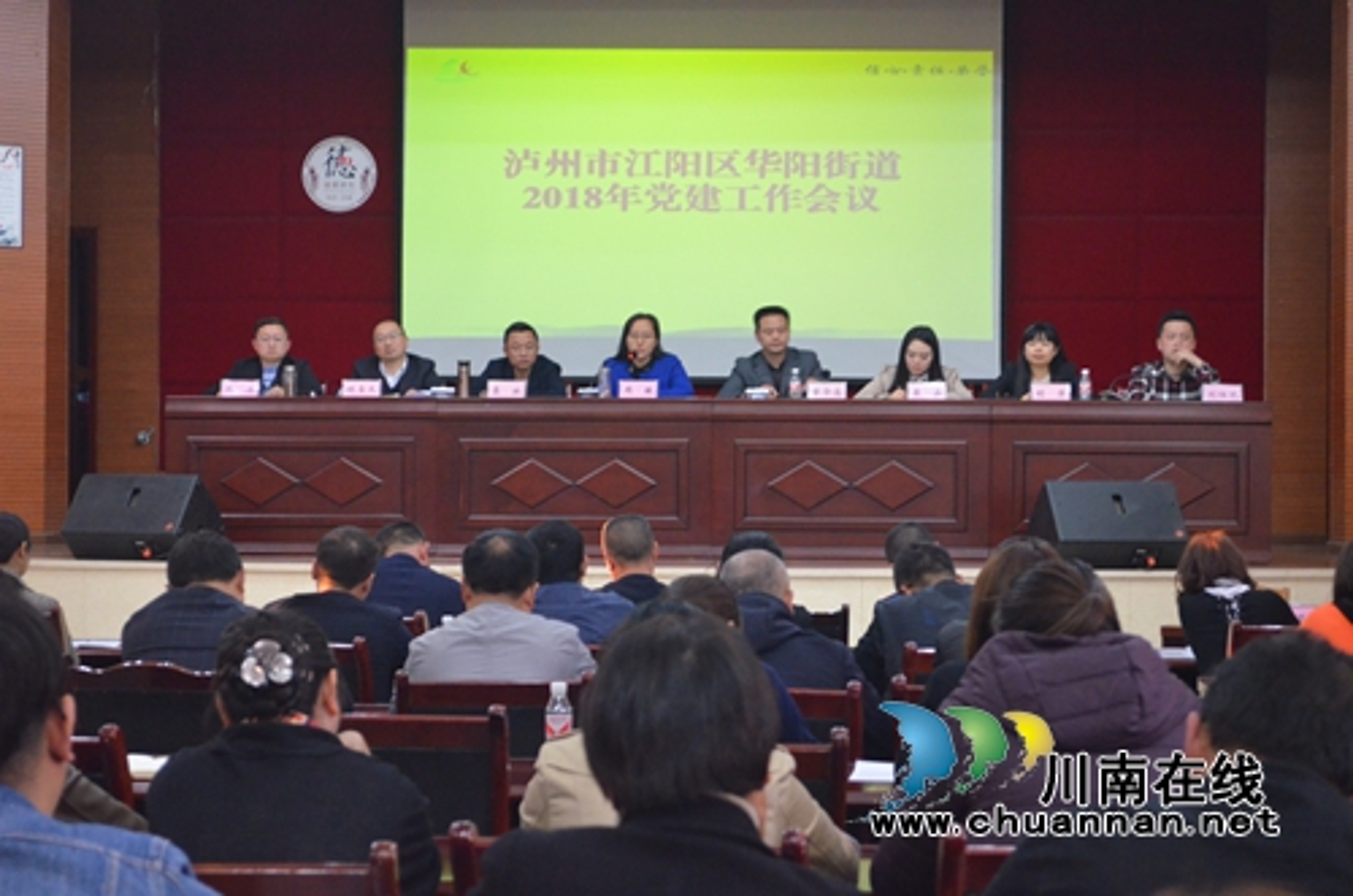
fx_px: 2475
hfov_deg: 30.6
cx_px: 676
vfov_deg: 20.5
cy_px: 448
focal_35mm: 66
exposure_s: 1/15
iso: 3200
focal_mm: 44
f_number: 5.3
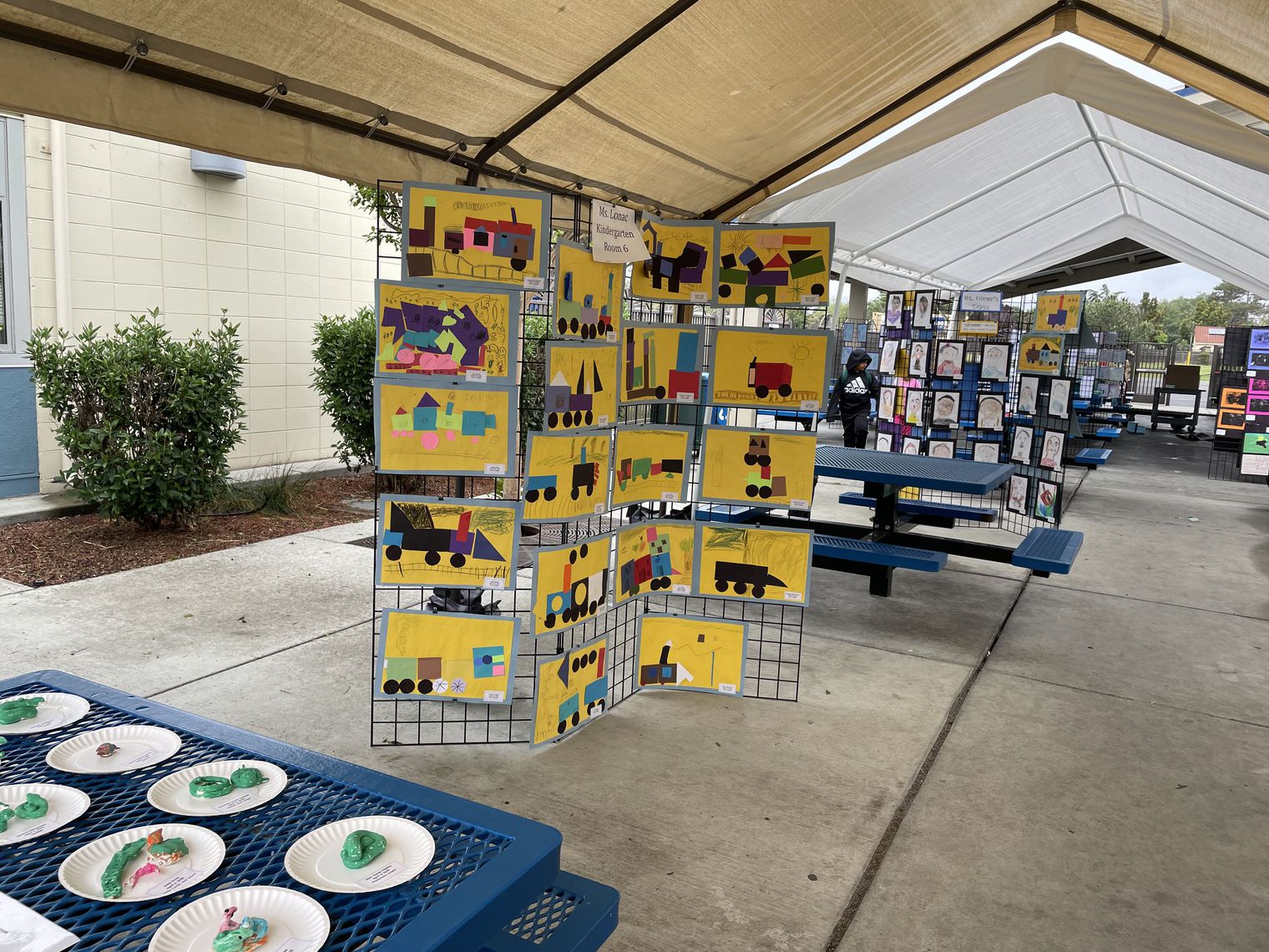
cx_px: 634
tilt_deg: -8.5
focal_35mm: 26
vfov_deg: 53.1
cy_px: 476
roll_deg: -2.9
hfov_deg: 67.3
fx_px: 953
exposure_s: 1/520
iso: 32
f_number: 1.6
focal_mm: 4.2
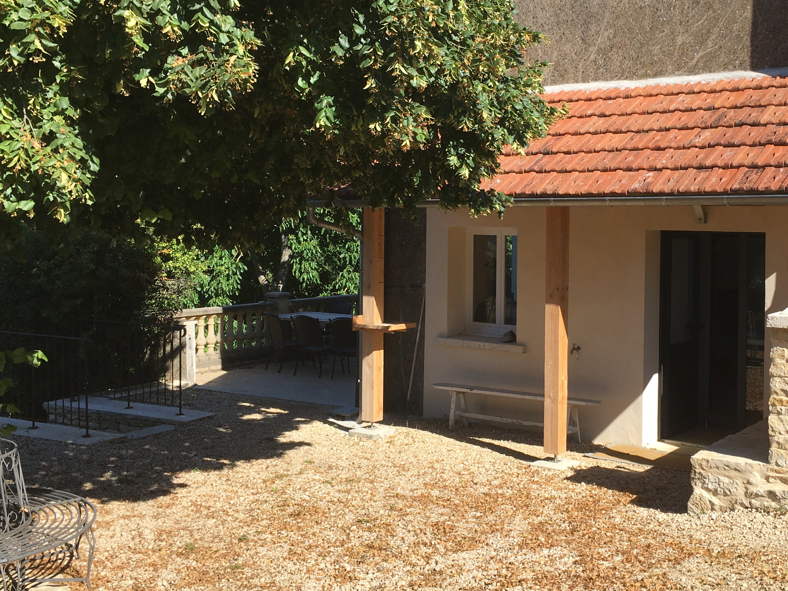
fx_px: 1002
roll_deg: -0.2
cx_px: 515
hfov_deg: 42.5
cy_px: 241
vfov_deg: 32.8
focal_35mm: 44
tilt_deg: -2.8
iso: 25
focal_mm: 4.15
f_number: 2.2
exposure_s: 1/1099
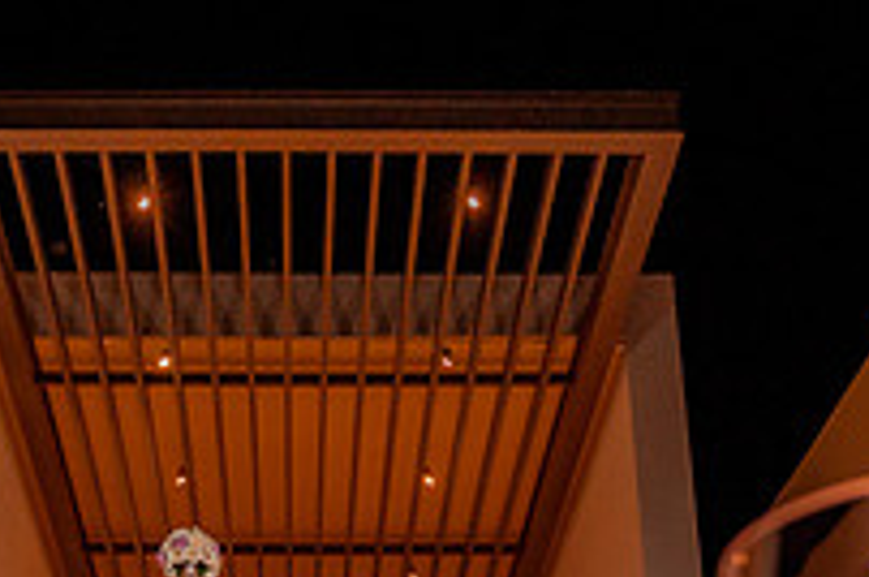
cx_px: 318
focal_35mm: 69
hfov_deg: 29.2
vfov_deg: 18.6
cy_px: 689
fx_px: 1663
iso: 1600
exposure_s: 1/250
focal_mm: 24
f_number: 4
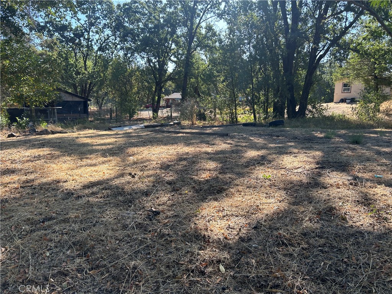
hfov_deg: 67.3
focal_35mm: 26
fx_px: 294
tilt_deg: -8.8
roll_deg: -1.2
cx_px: 196
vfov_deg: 53.1
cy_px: 147
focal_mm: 5.7
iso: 50
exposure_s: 1/780
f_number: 1.5
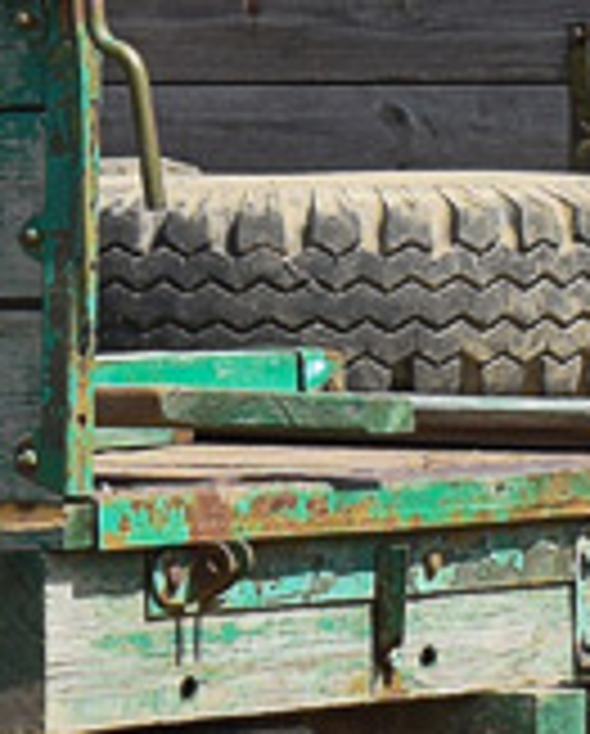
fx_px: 6748
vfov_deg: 6.2
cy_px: 108
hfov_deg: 4.9
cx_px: -788
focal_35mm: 310
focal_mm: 30
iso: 200
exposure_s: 1/800
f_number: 5.6
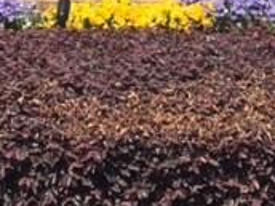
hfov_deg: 18.2
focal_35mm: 108
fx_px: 858
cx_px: 141
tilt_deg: -0.4
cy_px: -48
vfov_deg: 13.3
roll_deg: -1.8
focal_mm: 4.15
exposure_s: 1/2475
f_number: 2.2
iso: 32
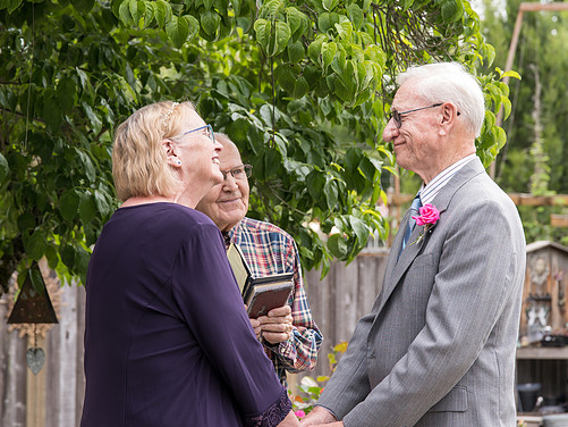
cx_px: 321
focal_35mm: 105
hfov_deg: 18.7
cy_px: 164
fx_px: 1723
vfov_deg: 14.1
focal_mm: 62
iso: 400
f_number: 4.5
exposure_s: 1/500
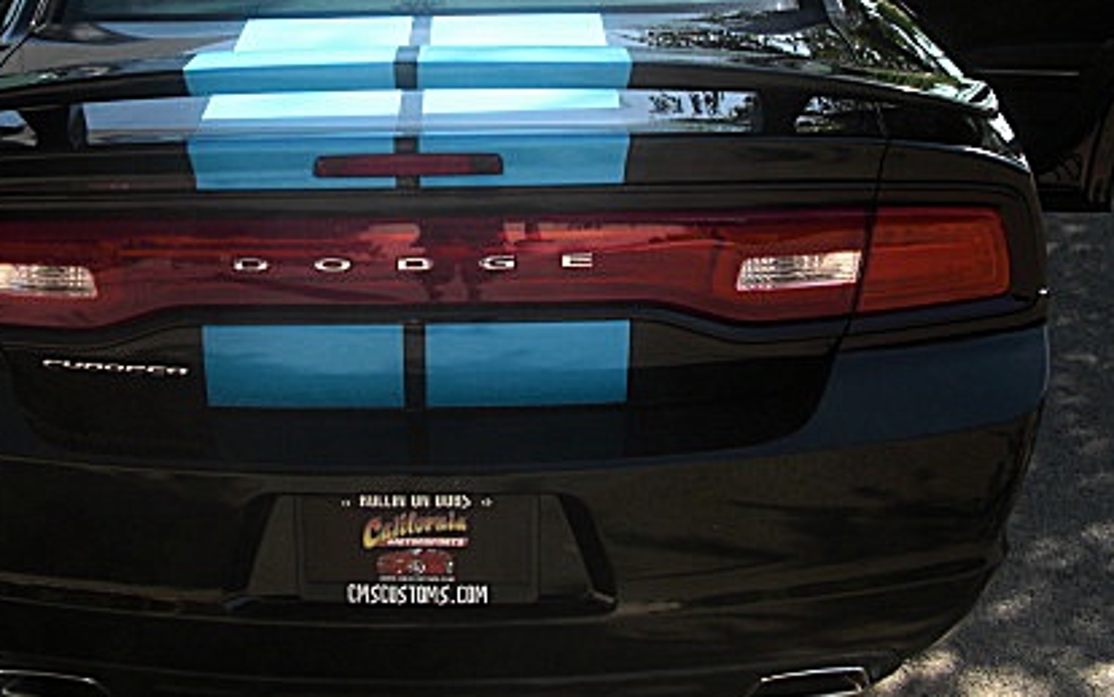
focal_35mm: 59
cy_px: 132
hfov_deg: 34.4
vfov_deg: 21.7
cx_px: 433
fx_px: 1792
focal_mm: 6.3
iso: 50
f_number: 2.8
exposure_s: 1/250
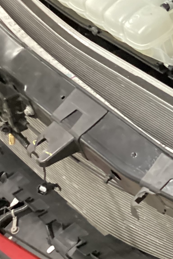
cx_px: 302
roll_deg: +7.7
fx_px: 656
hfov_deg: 13.6
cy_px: 76
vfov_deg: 22.2
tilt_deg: -40.3
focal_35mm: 91
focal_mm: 3.3
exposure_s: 1/24
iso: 640
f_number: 2.4
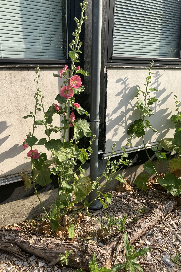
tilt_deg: -17.0
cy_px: 135
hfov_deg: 43.6
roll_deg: -1.4
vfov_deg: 61.9
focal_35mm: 30
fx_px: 226
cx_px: 87
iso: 20
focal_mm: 3.99
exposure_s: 1/1130
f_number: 1.8
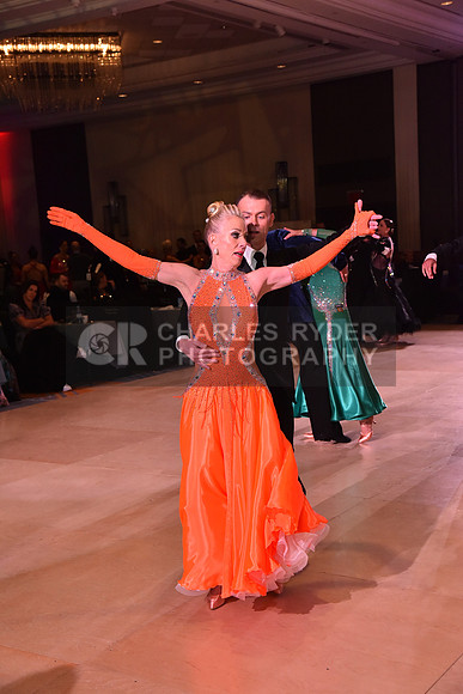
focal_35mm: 50
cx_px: 232
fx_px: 964
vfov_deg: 39.6
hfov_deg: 27.0
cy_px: 347
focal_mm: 50
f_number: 6.3
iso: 2500
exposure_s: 1/320
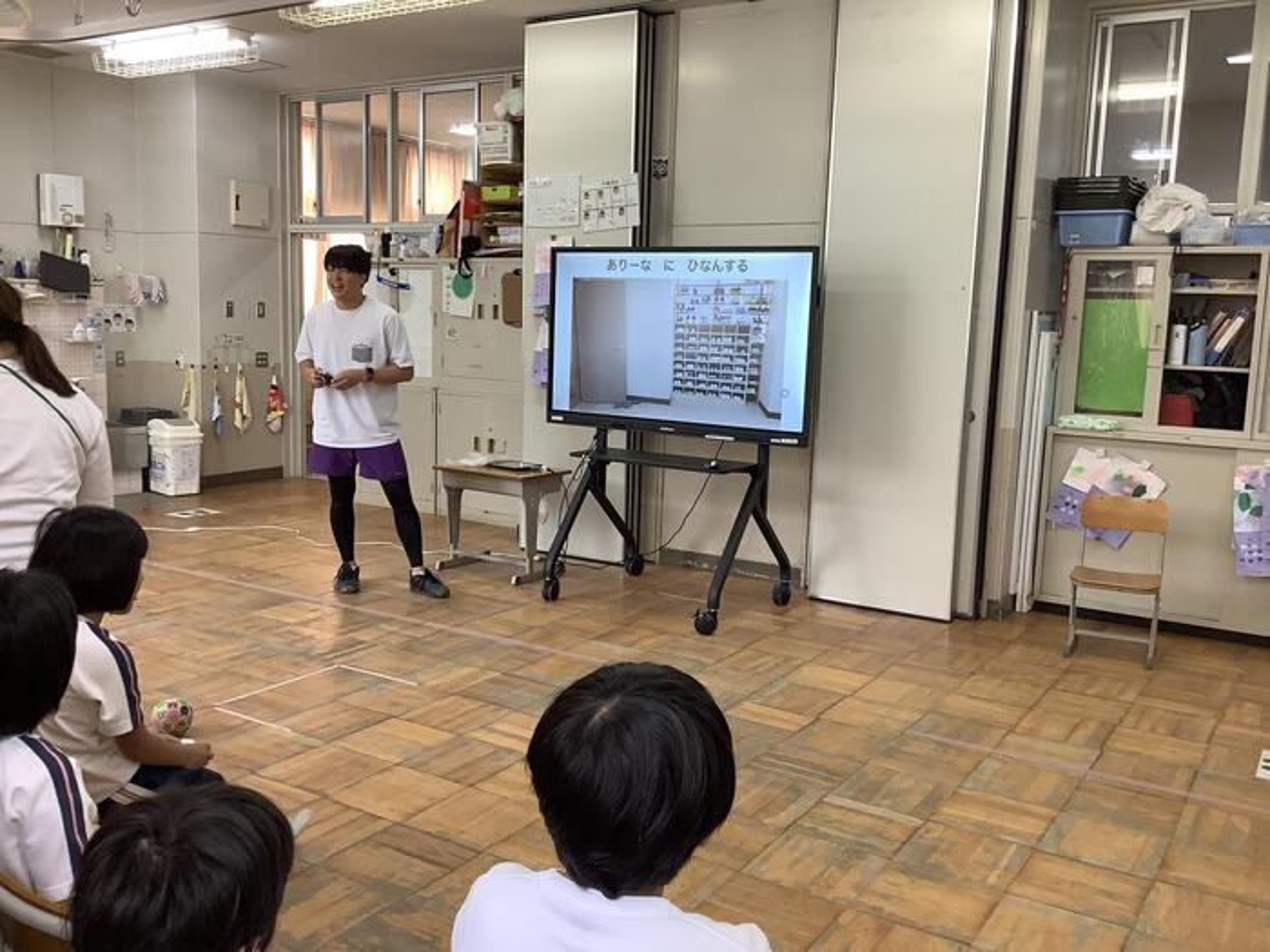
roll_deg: -0.7
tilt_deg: -8.9
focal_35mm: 31
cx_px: 635
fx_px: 1137
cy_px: 476
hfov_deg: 58.4
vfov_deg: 45.4
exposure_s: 1/60
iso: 64
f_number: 2.4
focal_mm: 3.3
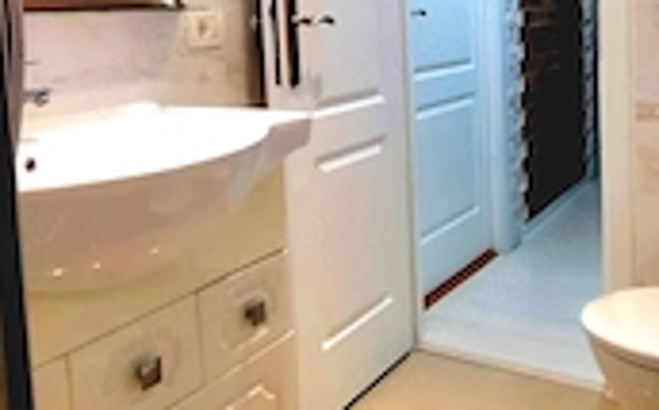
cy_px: 73
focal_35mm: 42
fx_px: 753
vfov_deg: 29.6
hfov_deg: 47.2
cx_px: 337
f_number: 2.2
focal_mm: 1.42
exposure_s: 1/100
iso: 255
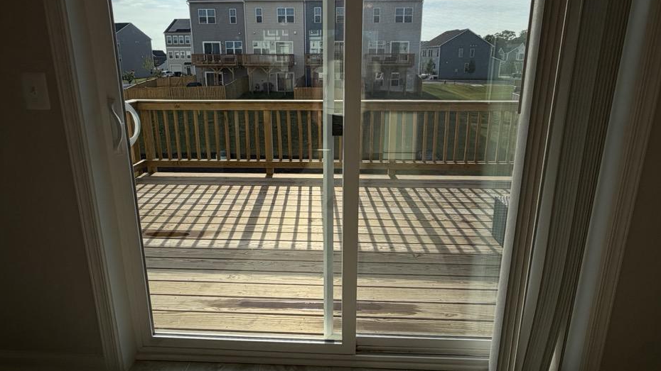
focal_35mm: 21
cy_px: 148
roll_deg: +0.2
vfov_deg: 53.2
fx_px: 368
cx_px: 328
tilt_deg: -12.7
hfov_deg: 83.8
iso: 32
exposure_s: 1/1050
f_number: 2.2
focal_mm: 2.22
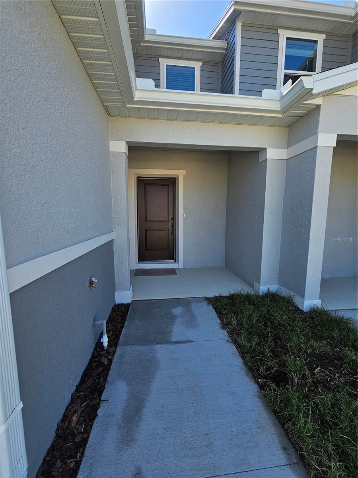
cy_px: 239
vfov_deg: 106.2
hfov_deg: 89.9
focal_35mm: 13
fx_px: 179
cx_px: 179
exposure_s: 1/732
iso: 64
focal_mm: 2.2
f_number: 2.2
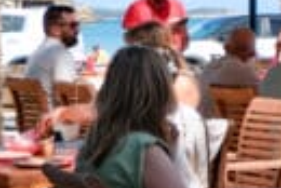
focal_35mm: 235
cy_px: -41
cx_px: 15
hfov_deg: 8.7
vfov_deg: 5.8
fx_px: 1836
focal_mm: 45
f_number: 5.6
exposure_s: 1/640
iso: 320
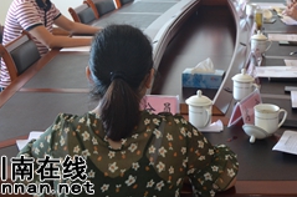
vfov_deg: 19.2
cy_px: 8
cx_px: 181
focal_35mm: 69
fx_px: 568
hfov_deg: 29.2
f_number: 4
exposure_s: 1/60
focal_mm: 22
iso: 720
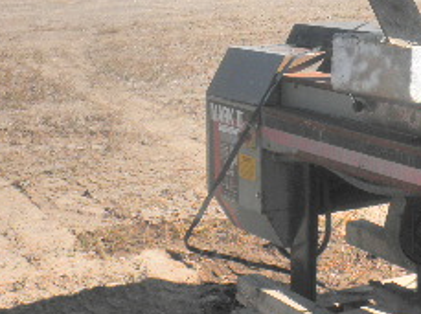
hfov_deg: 19.2
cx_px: 476
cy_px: 44
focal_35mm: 98
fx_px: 1190
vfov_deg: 14.9
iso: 64
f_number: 9.1
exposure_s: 1/100
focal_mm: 6.1
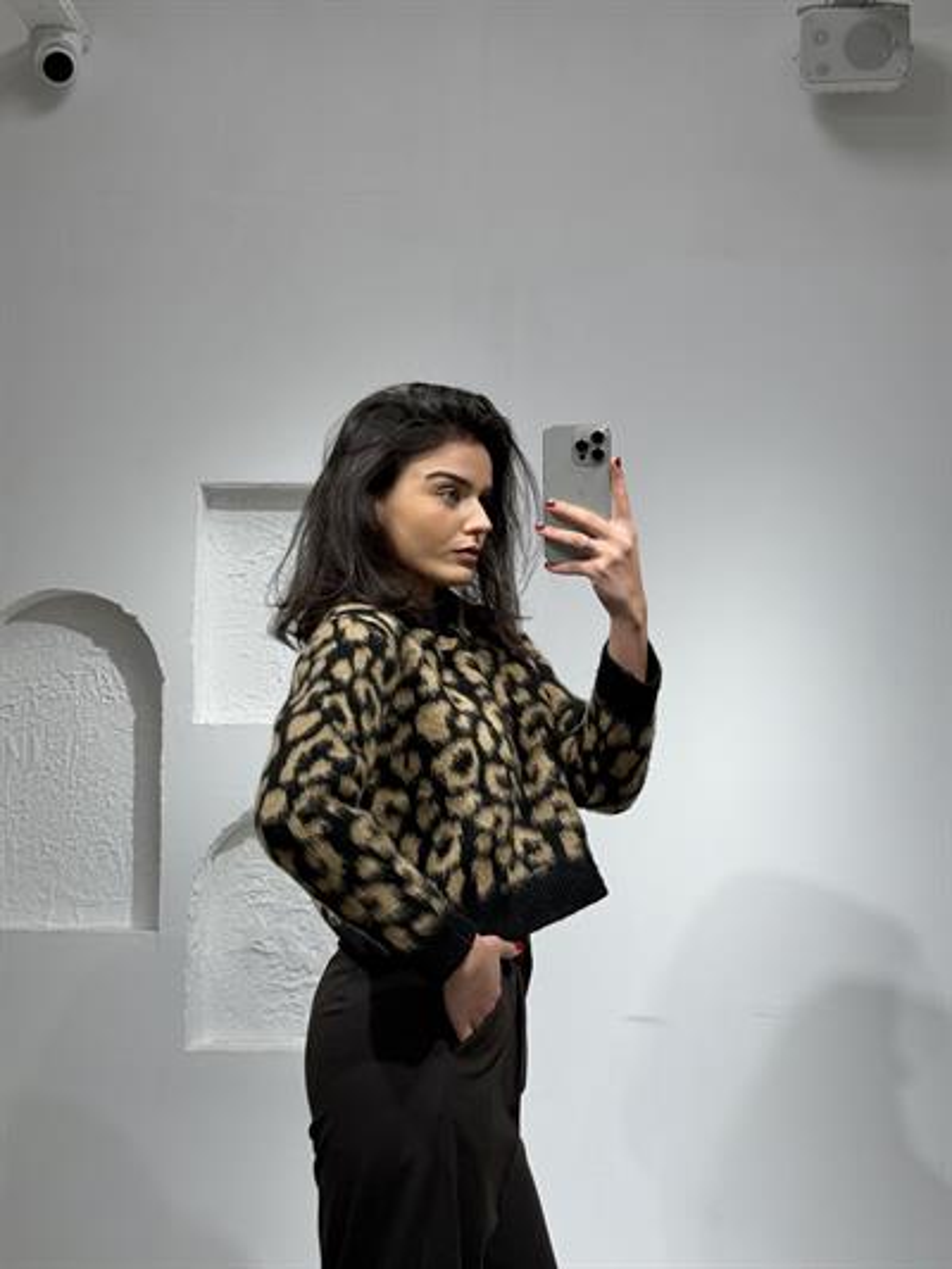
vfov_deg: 39.6
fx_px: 1759
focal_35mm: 48
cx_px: 476
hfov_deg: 30.3
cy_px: 634
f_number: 1.78
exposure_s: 1/194
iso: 50
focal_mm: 6.76
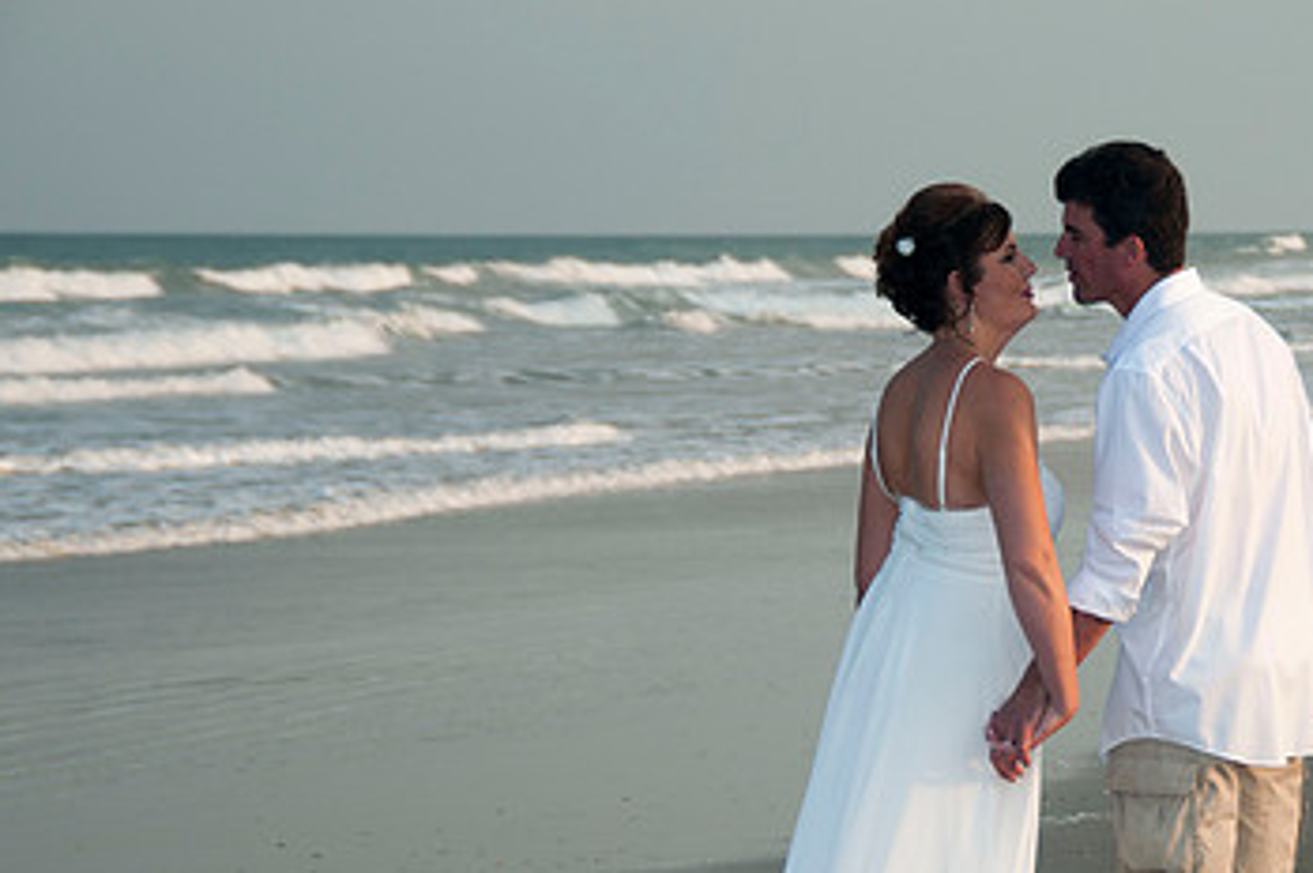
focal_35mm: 212
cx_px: 963
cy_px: 559
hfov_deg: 9.7
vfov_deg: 6.5
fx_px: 7725
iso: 100
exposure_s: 1/250
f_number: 5.6
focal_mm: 82
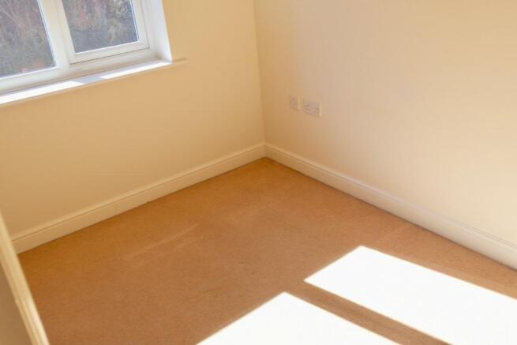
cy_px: 172
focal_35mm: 33
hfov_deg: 57.2
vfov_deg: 40.0
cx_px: 258
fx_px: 474
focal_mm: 22
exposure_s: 1/80
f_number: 5.6
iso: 100
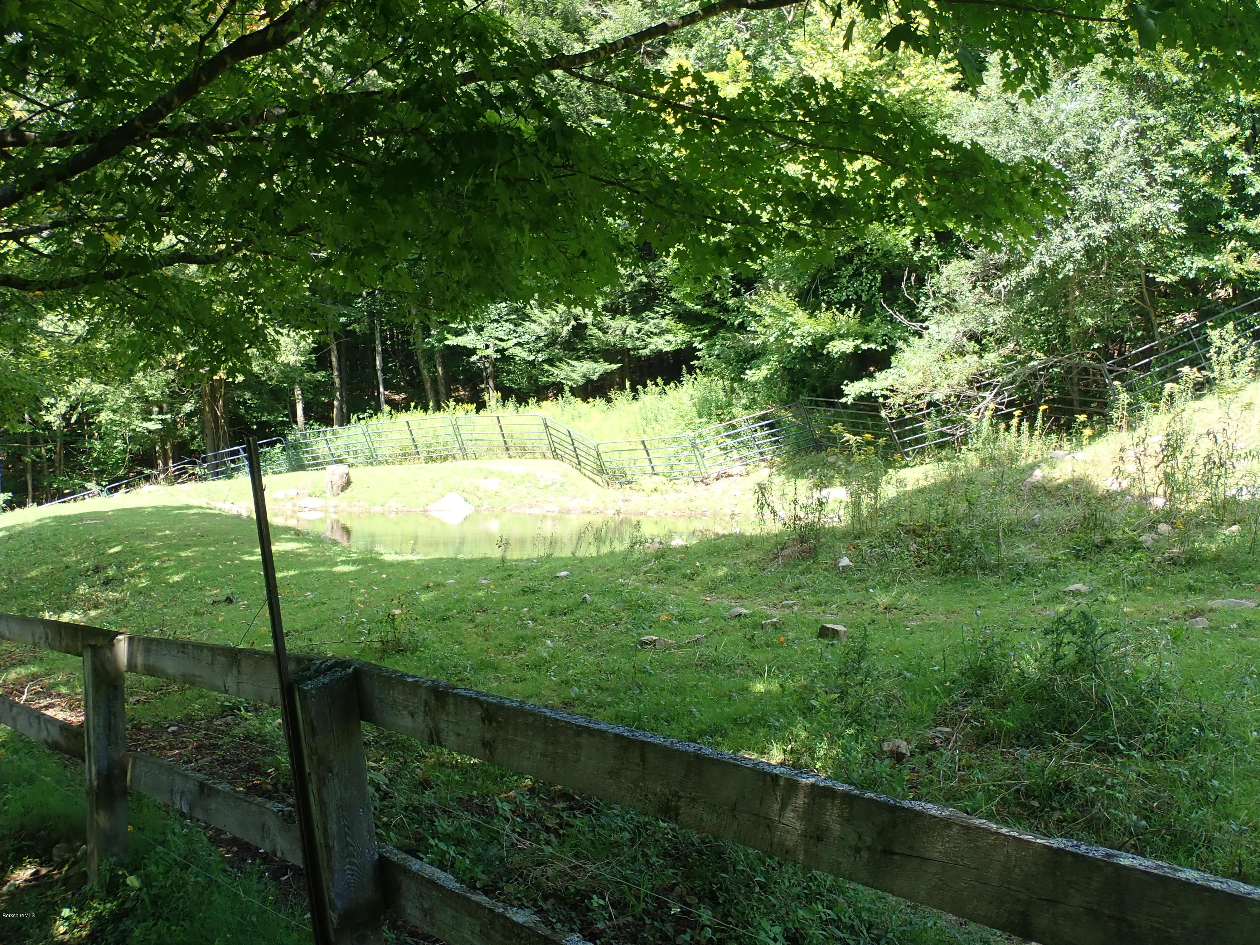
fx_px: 1565
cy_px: 472
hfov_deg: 43.9
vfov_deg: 33.6
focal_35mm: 43
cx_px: 630
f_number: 4
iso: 100
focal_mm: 7.86
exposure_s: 1/80
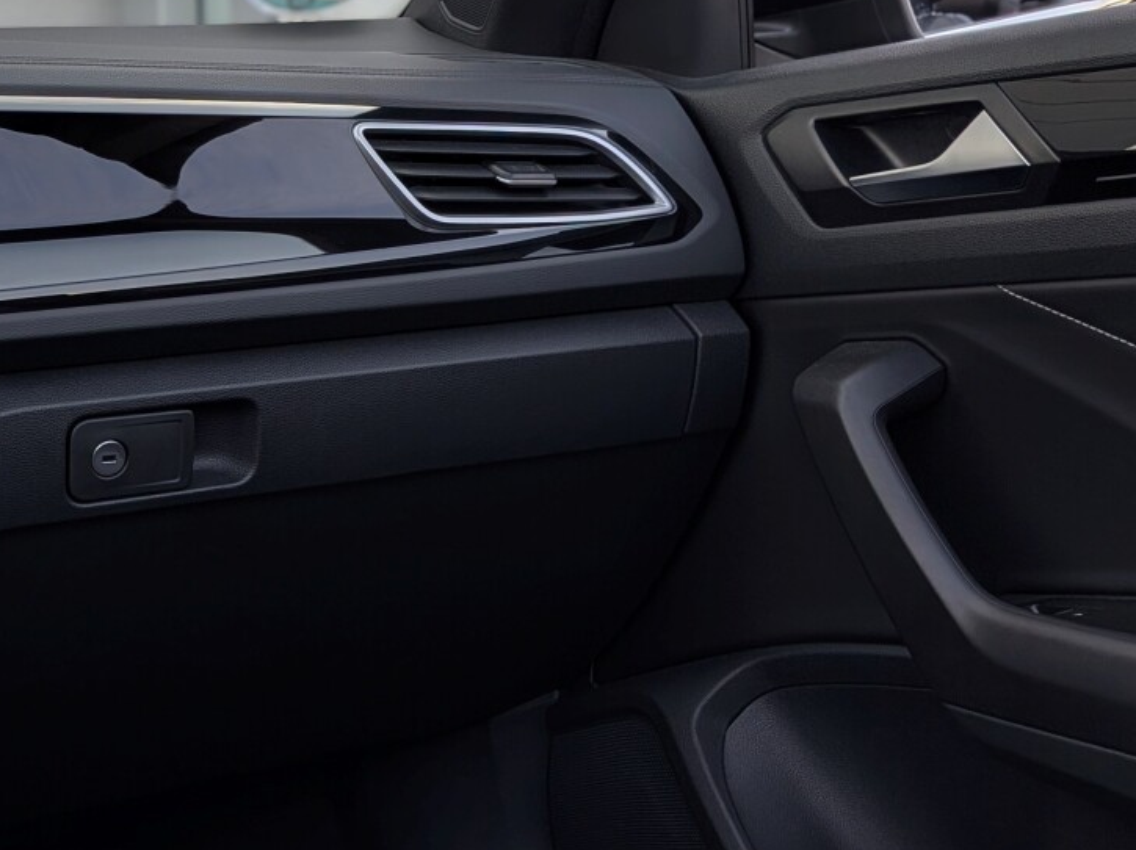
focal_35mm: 53
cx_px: 186
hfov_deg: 34.8
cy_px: 466
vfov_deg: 27.5
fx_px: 1738
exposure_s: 1/540
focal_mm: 4.53
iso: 30
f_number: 1.7
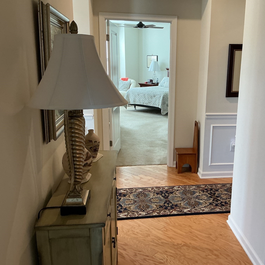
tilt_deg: -11.8
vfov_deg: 47.2
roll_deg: -1.3
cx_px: 175
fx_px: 303
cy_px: 132
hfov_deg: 46.5
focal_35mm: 35
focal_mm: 3
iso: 80
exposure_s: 1/60
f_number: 1.8
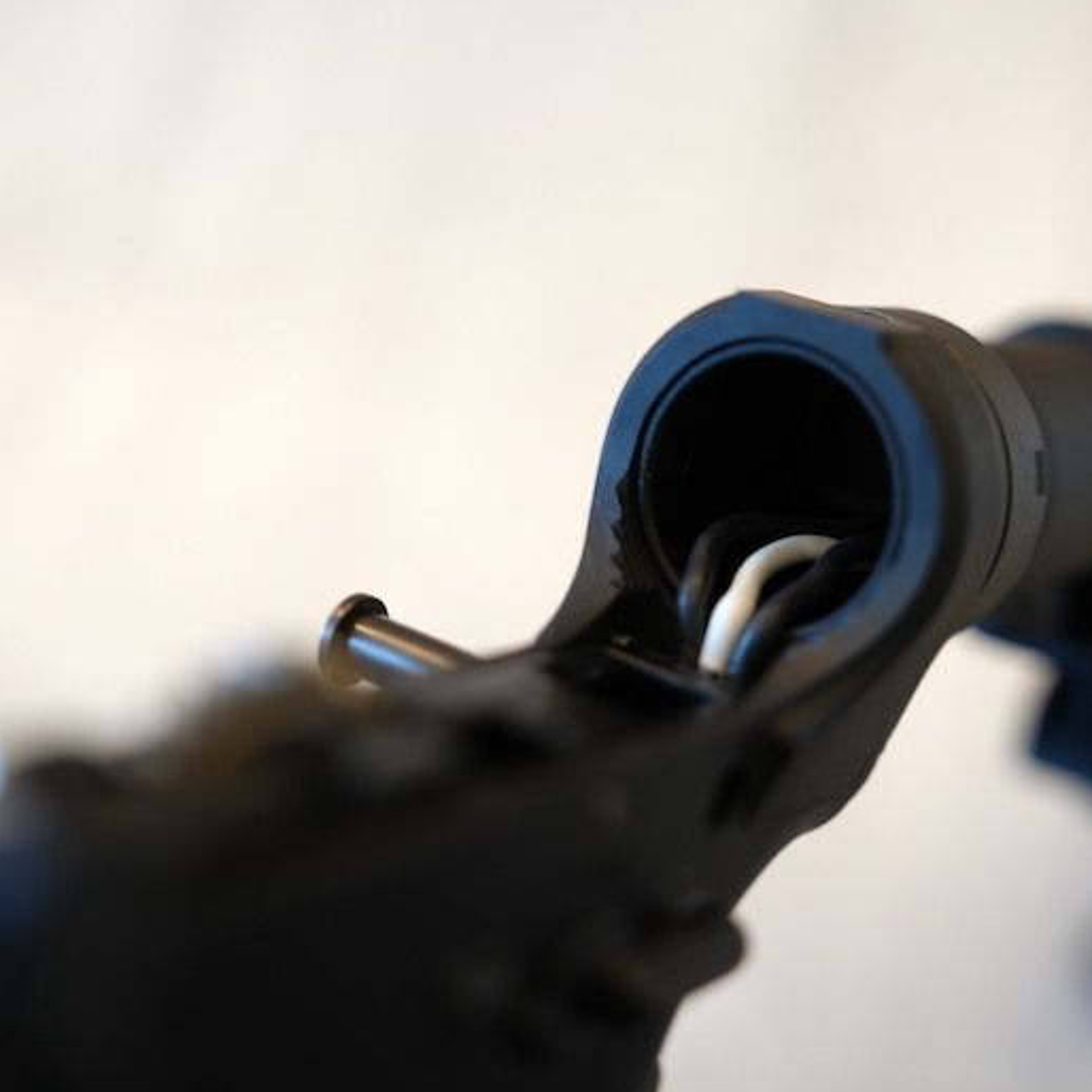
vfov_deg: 29.6
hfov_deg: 29.6
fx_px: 2070
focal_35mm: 58
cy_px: 546
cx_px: 554
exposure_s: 1/6
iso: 200
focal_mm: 45
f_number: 2.8
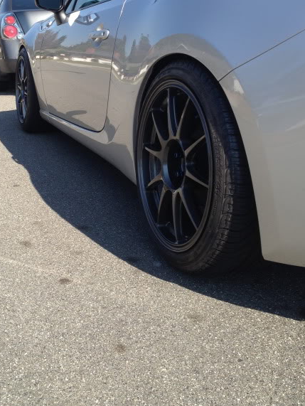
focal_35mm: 49
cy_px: 124
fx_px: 575
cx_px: 123
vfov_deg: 38.3
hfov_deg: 29.6
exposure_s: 1/767
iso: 50
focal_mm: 4.3
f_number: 2.4
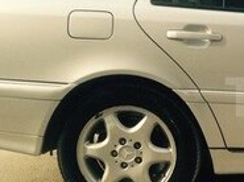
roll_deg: -0.8
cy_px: 97
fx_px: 830
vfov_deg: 12.5
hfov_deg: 15.5
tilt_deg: -7.4
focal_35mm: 118
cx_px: 360
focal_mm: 4.12
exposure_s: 1/723
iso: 50
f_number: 2.4
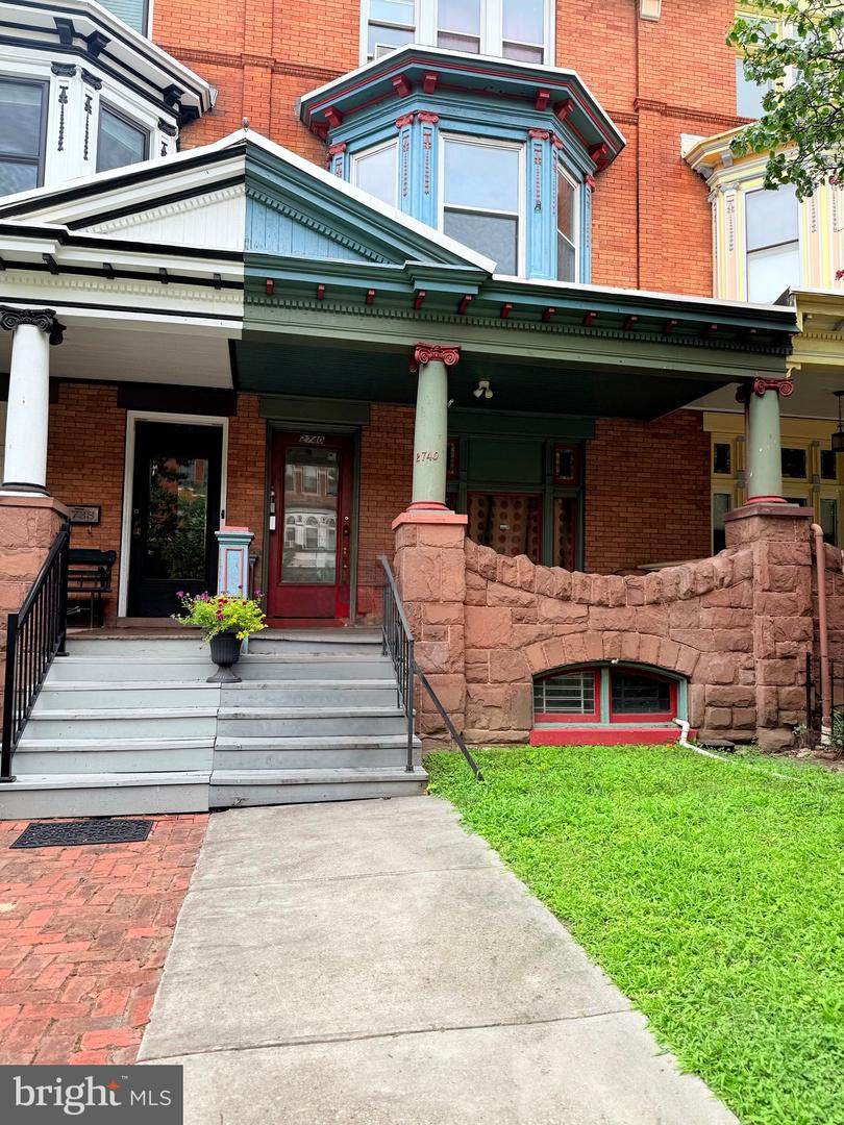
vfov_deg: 71.6
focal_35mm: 24
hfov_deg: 56.8
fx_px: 780
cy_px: 562
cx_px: 422
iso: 80
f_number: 1.78
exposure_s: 1/840
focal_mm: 6.76
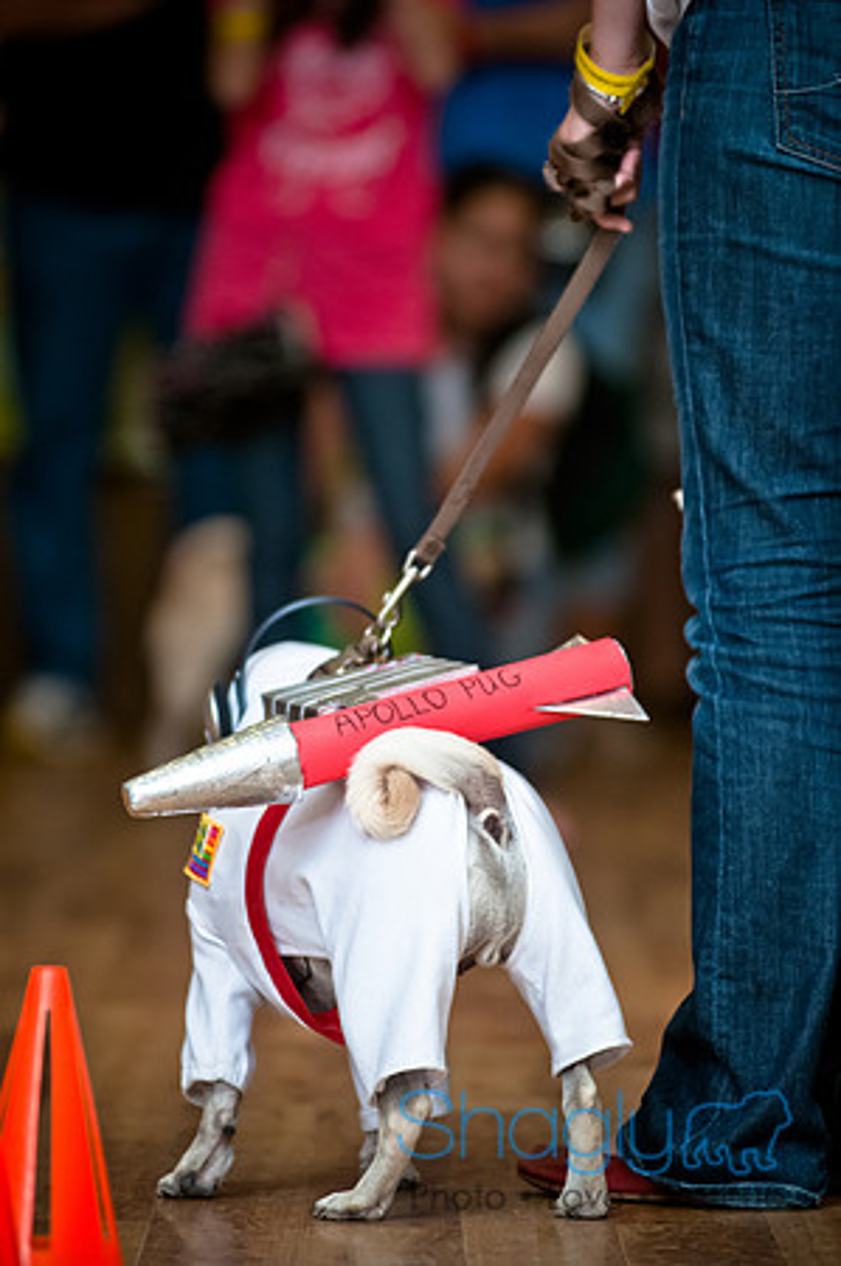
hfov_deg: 4.6
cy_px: 633
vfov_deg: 6.9
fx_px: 10536
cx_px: 420
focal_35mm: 300
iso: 200
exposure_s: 1/200
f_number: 2.8
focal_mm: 200
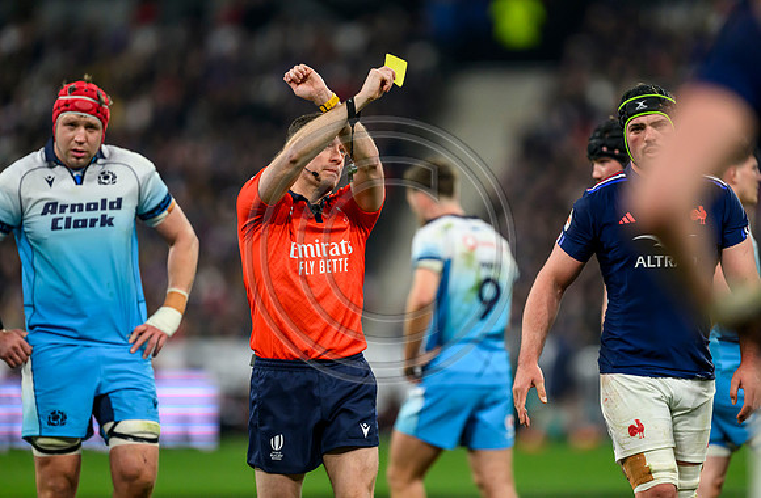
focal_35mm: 443
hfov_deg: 4.7
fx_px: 9313
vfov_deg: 3.1
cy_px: 219
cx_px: 419
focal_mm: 400
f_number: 2.8
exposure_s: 1/3200
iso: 3200
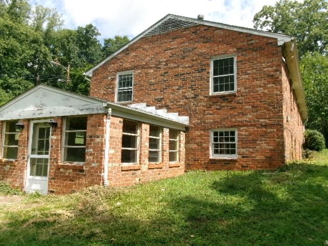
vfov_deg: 49.7
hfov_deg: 63.4
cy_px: 123
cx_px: 164
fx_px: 265
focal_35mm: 28
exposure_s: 1/75
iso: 100
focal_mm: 5.1
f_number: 10.8
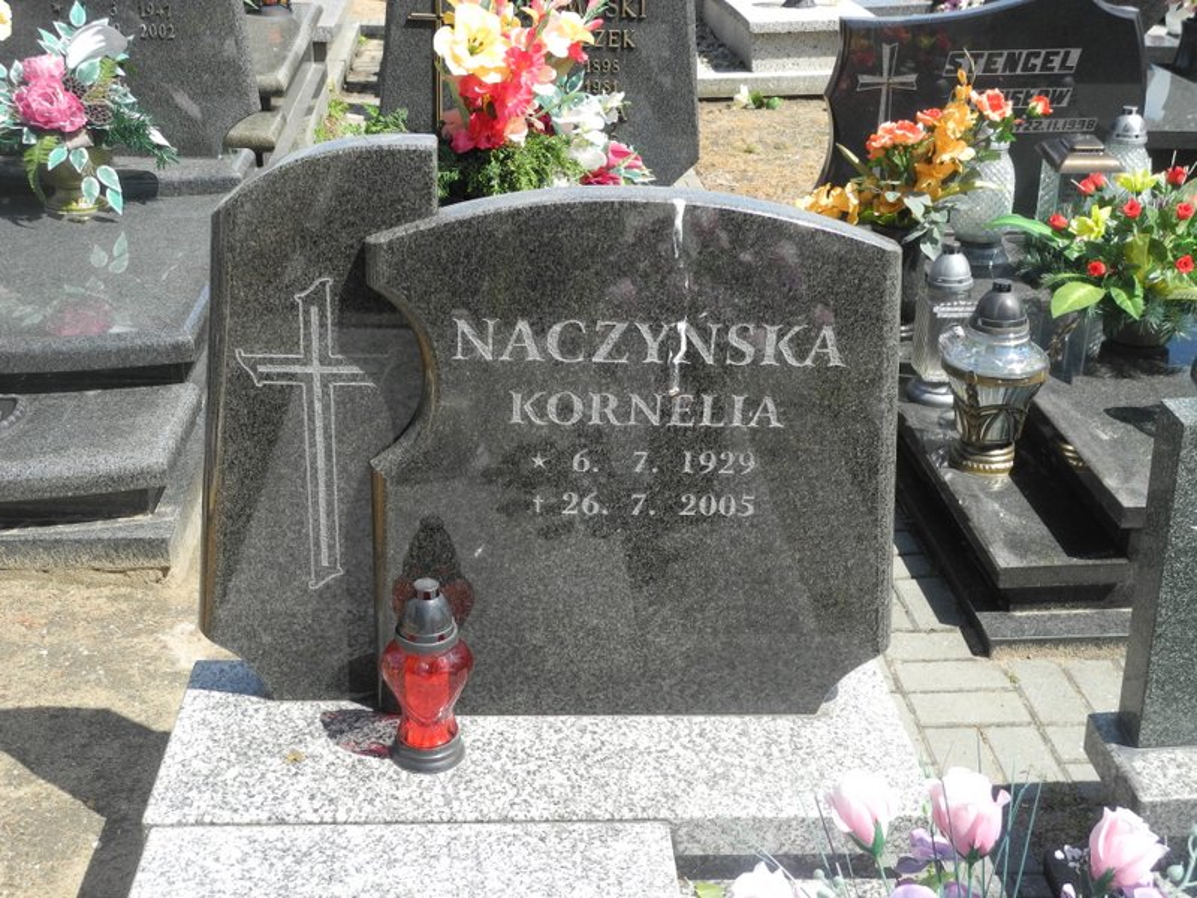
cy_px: 449
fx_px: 1556
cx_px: 598
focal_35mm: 45
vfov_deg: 32.2
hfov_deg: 42.1
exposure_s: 1/800
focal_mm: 9.7
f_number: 3.2
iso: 100
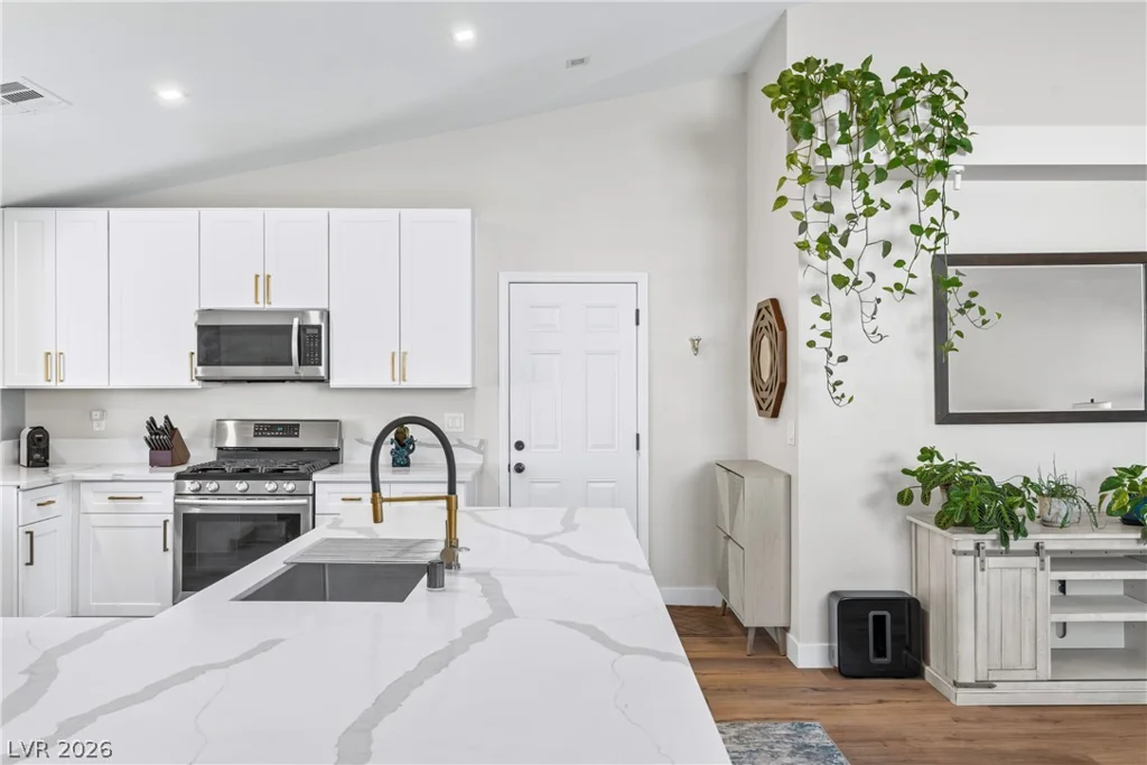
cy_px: 382
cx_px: 574
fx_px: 828
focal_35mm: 26
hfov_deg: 69.4
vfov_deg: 49.6
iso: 400
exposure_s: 2.5
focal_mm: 26
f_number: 8
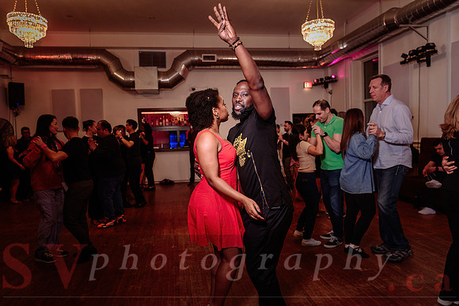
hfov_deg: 69.6
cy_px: 154
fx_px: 330
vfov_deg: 49.8
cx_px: 219
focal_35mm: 26
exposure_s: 1/160
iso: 800
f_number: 2.8
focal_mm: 24
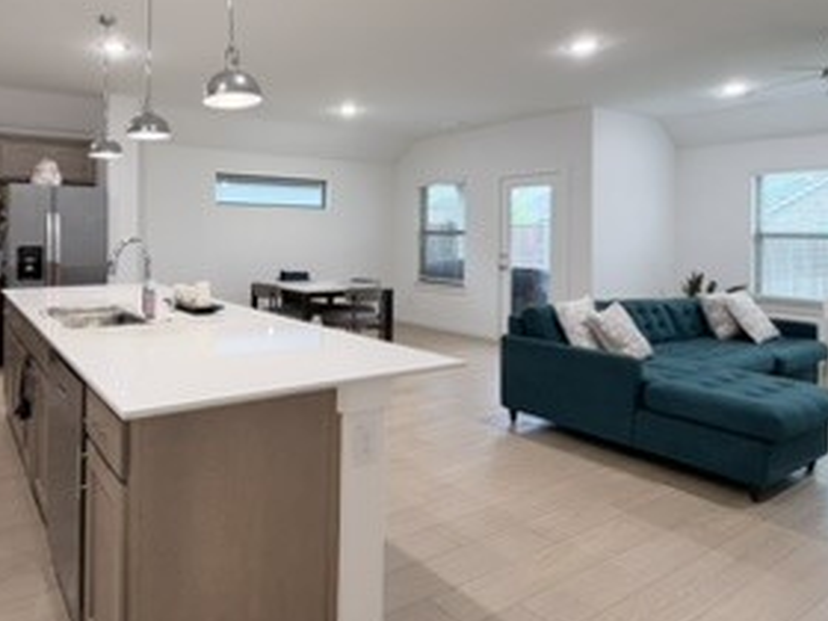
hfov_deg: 69.4
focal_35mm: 24
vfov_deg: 56.1
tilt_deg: +1.0
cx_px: 272
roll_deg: -0.7
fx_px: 574
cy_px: 228
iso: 250
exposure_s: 1/60
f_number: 2.2
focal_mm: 2.22
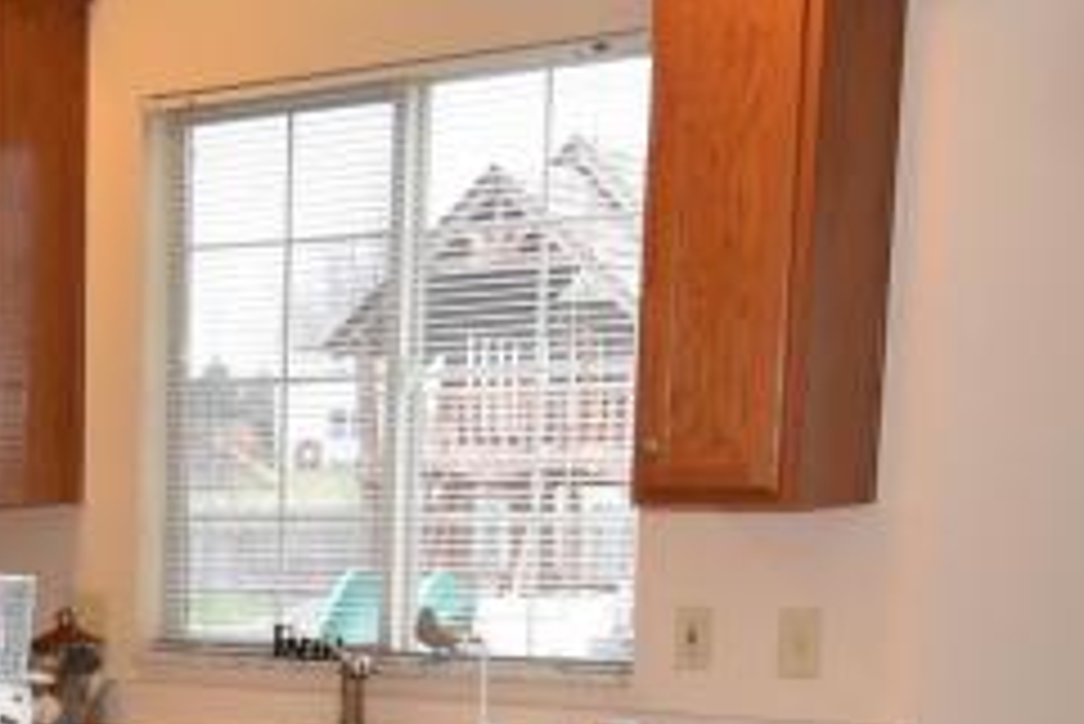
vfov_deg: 15.2
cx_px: -121
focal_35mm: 86
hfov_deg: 22.3
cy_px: 931
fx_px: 2591
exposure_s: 1/100
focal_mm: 12
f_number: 5
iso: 800
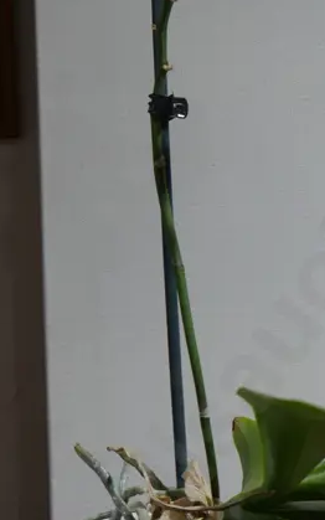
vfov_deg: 23.5
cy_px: 323
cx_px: 294
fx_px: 1247
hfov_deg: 14.7
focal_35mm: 88
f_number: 4
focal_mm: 17
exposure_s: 1/80
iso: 200
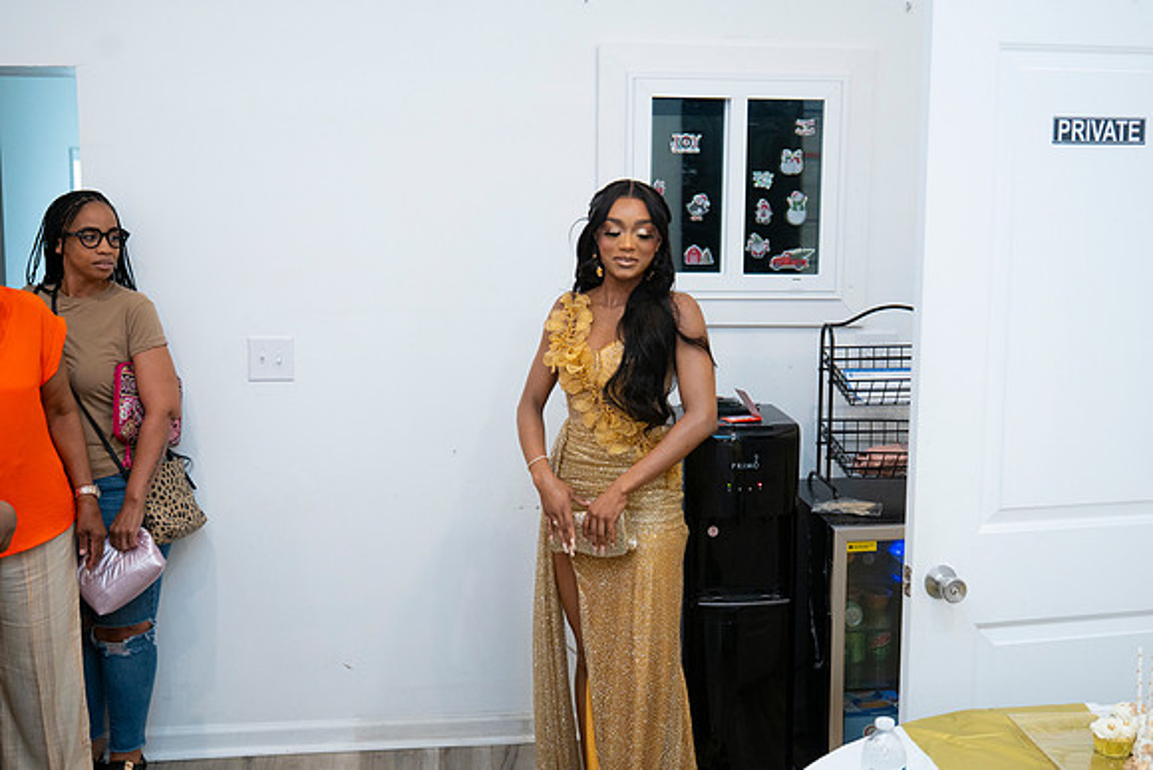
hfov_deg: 43.6
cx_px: 576
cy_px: 385
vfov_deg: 29.9
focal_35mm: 45
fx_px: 1442
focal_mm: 43
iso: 800
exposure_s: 1/125
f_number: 4.9
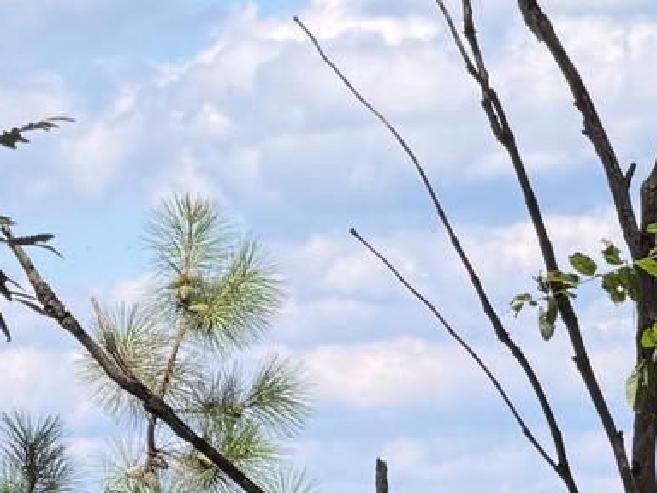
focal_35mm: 375
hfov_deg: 5.3
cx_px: 484
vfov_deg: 3.9
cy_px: 746
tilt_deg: +0.2
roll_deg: +1.9
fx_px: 7117
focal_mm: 16.89
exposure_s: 1/638
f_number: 2.8
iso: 40
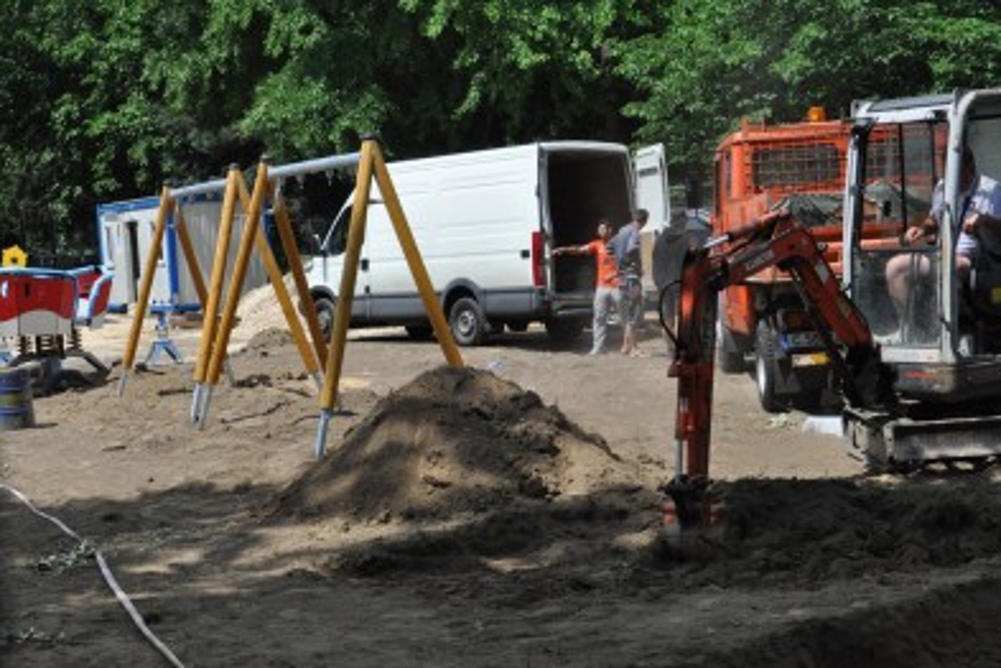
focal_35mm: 69
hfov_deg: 29.4
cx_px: 507
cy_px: 333
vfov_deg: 19.9
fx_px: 1905
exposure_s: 1/800
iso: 1000
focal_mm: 45
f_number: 14
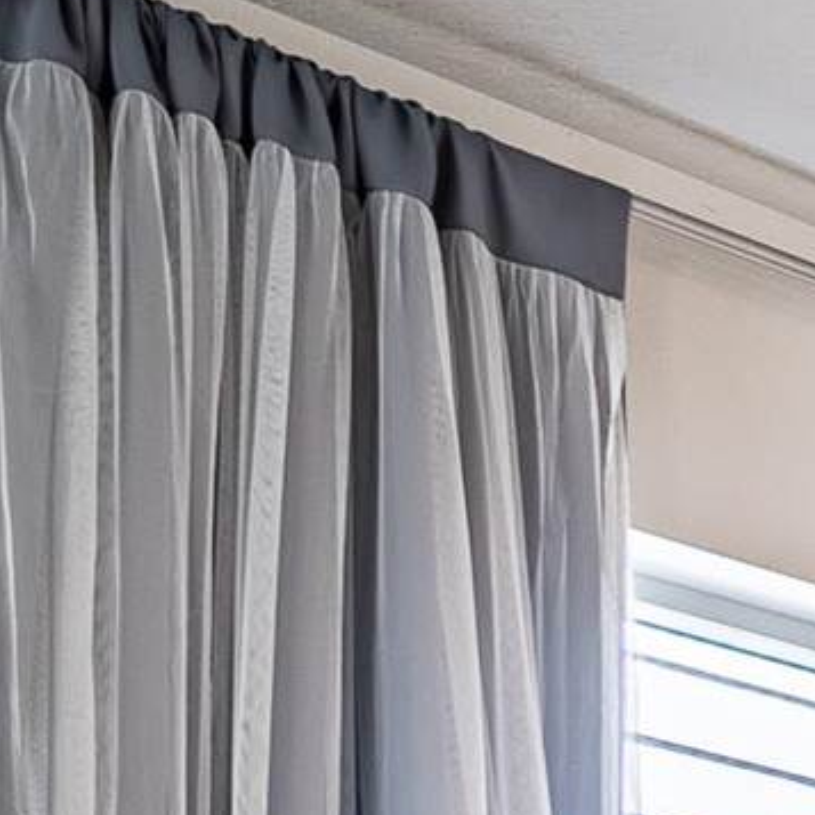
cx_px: 3249
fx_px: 3117
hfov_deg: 8.2
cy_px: 1728
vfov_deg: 12.7
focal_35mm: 117
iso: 400
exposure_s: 1/500
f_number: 8
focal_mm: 16
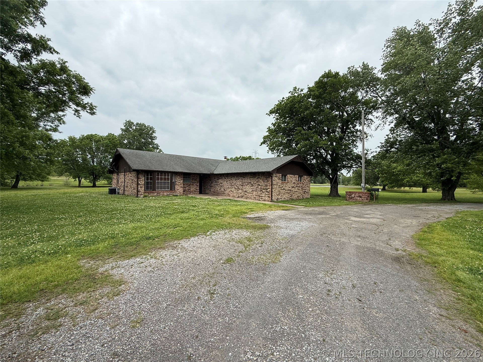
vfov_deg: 85.7
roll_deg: -1.3
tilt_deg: +1.1
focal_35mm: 14
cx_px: 242
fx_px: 195
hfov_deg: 102.1
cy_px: 181
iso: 50
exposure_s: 1/1167
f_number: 2.2
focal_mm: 2.22
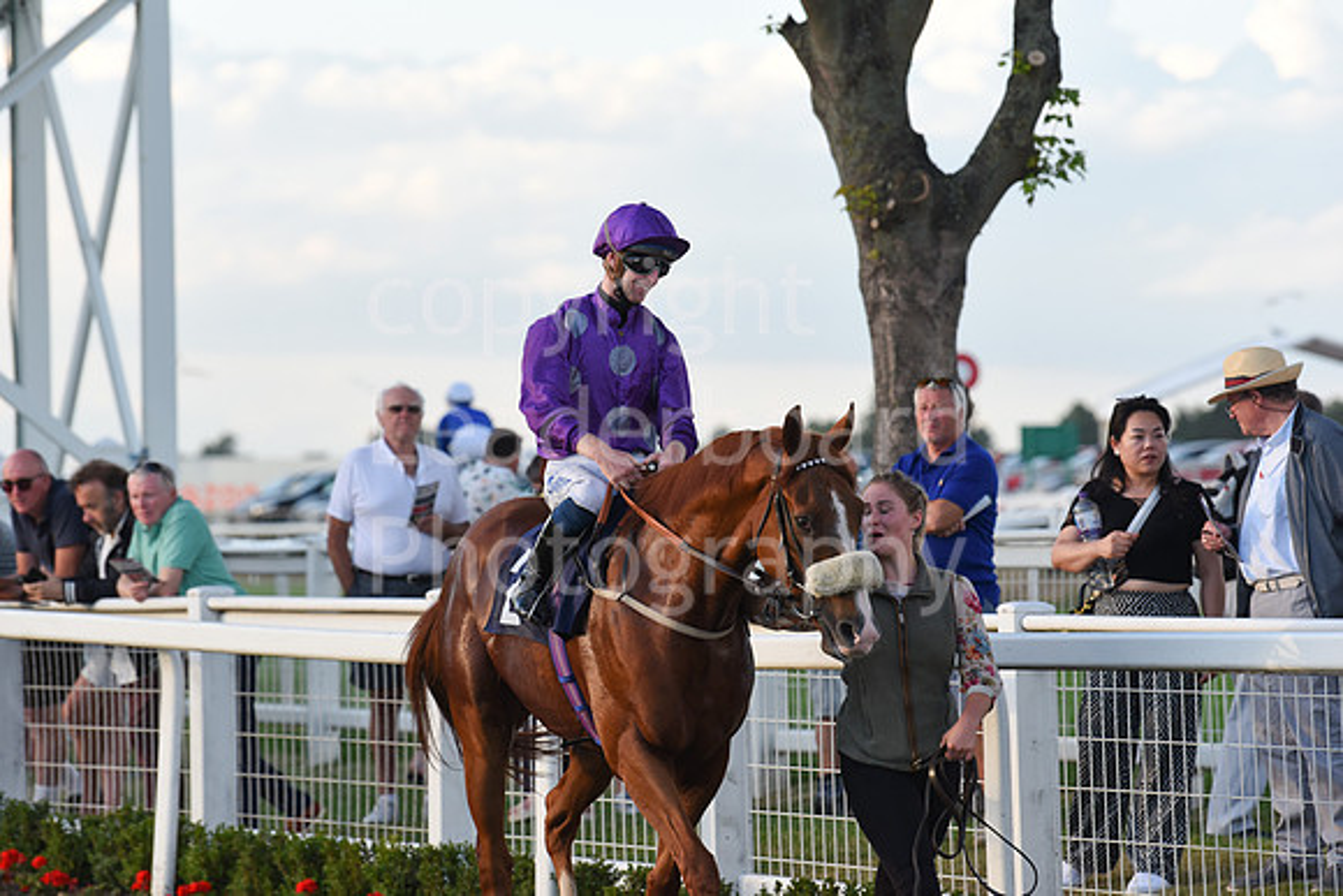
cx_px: 672
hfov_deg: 10.3
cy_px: 448
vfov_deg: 6.9
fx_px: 7463
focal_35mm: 200
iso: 1000
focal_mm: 200
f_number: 5
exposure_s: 1/1250
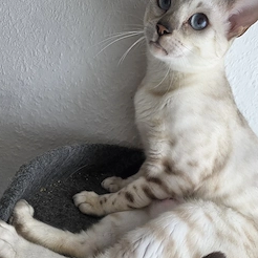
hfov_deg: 49.5
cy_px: 173
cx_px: 151
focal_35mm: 33
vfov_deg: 48.9
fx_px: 278
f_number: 1.7
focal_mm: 6.3
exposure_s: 1/101
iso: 160
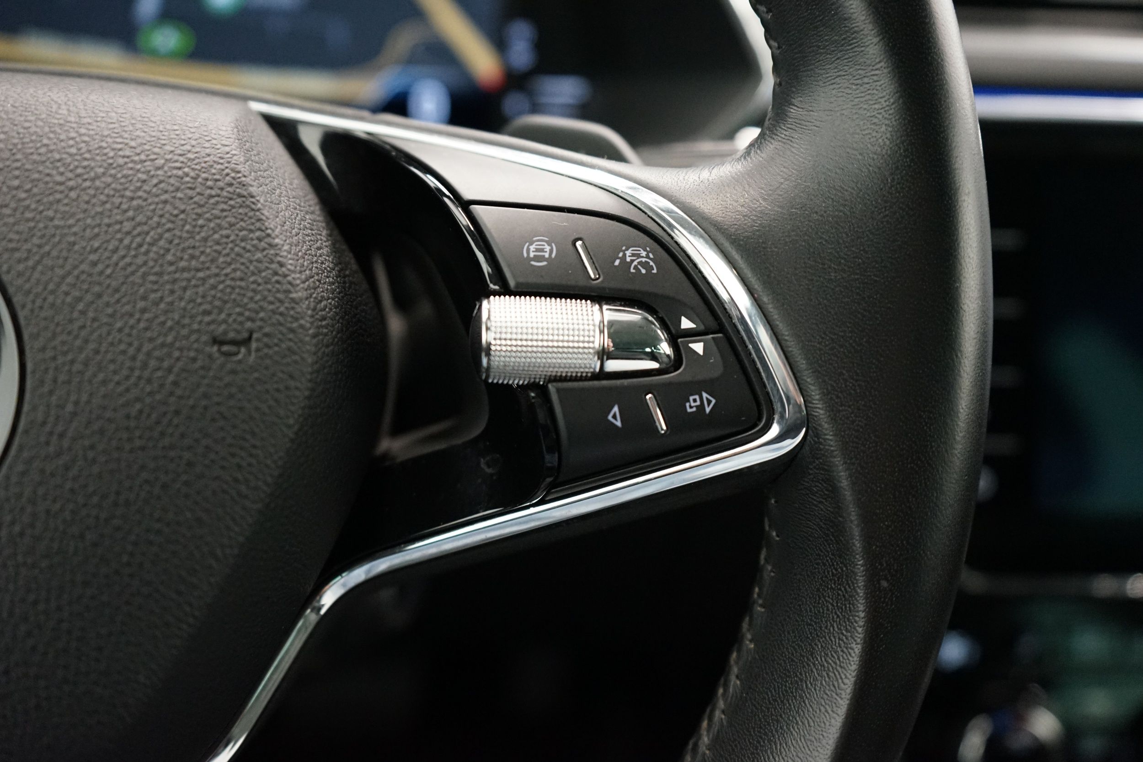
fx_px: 1111
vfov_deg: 37.9
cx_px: 572
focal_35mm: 35
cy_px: 381
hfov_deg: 54.4
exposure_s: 1/60
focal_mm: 35
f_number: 4
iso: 4000
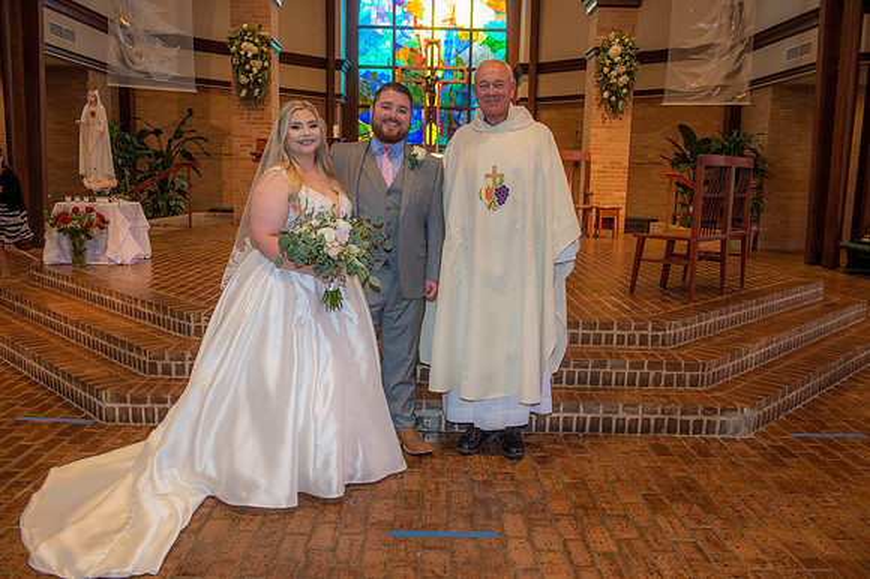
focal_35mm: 31
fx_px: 749
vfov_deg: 42.3
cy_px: 290
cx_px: 435
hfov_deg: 60.3
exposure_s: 1/125
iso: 1250
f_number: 5
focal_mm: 31
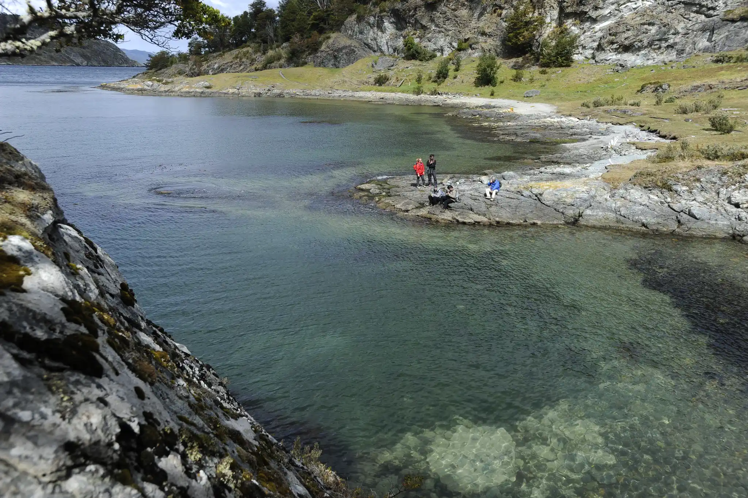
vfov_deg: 49.5
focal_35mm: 26
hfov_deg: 69.4
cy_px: 249
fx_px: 540
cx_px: 374
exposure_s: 1/400
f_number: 7.1
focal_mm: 26
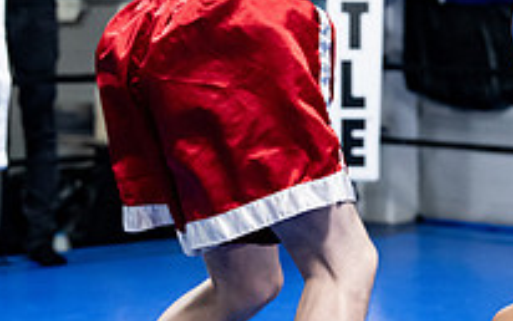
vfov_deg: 9.5
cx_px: 590
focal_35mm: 138
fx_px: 1930
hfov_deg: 14.7
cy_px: 34
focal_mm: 48
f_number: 2.8
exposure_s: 1/1000
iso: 8000
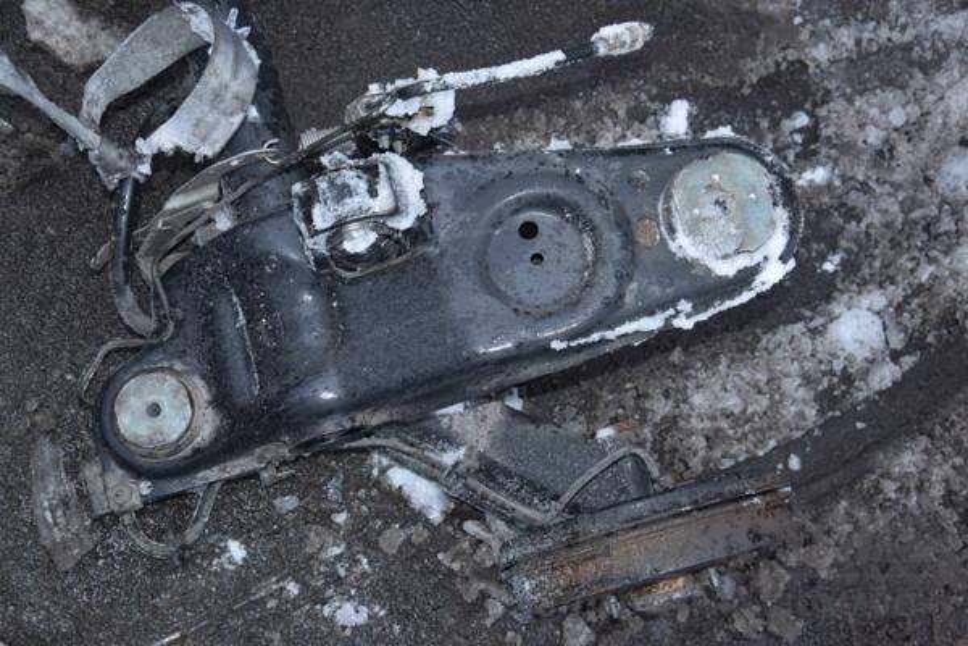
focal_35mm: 52
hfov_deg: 37.9
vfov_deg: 25.8
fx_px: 1412
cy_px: 323
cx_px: 484
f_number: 5
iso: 800
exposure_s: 1/80
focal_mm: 35
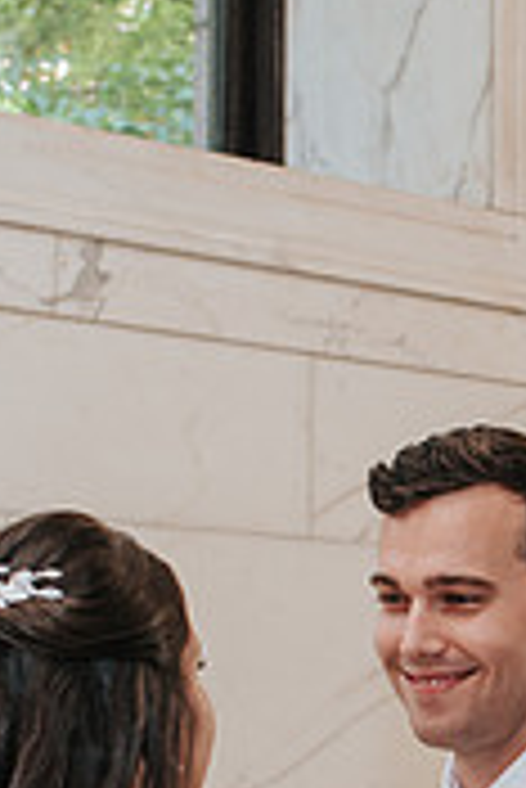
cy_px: 914
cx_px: 757
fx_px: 2953
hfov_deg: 9.9
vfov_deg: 14.7
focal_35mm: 135
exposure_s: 1/125
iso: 720
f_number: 4
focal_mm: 35
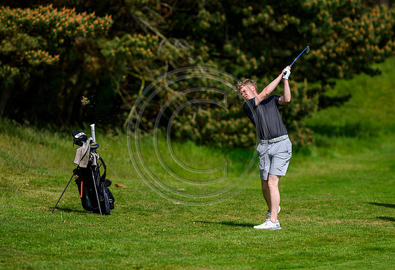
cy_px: 135
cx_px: 203
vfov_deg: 3.4
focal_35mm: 407
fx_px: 4504
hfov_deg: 5.0
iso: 500
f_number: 4.5
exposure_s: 1/5000
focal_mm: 400
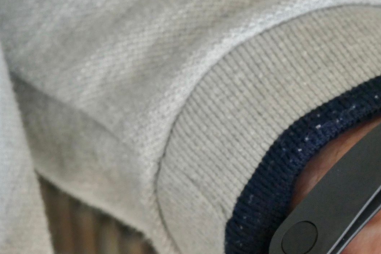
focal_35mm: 264
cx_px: 303
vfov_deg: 5.2
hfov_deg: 7.8
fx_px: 2794
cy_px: 227
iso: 1250
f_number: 8
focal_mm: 50.69
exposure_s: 1/80
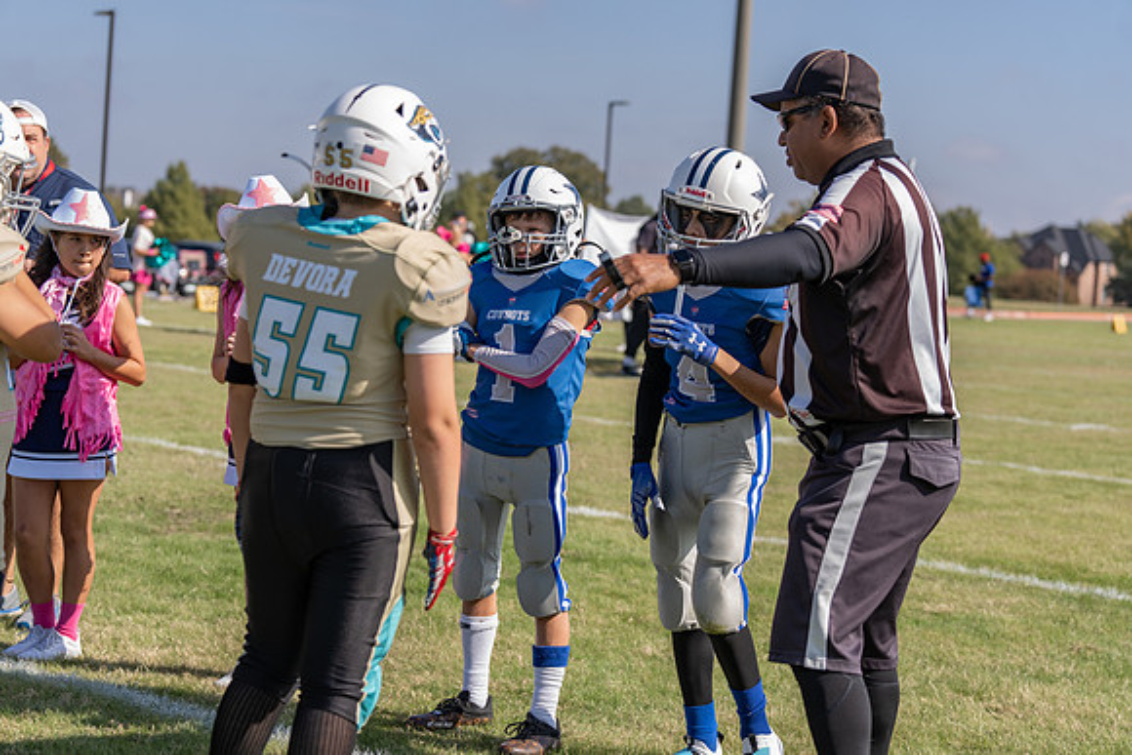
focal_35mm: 70
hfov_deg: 28.8
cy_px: 378
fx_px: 2202
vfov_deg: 19.5
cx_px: 566
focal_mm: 70
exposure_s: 1/1000
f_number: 3.5
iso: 80
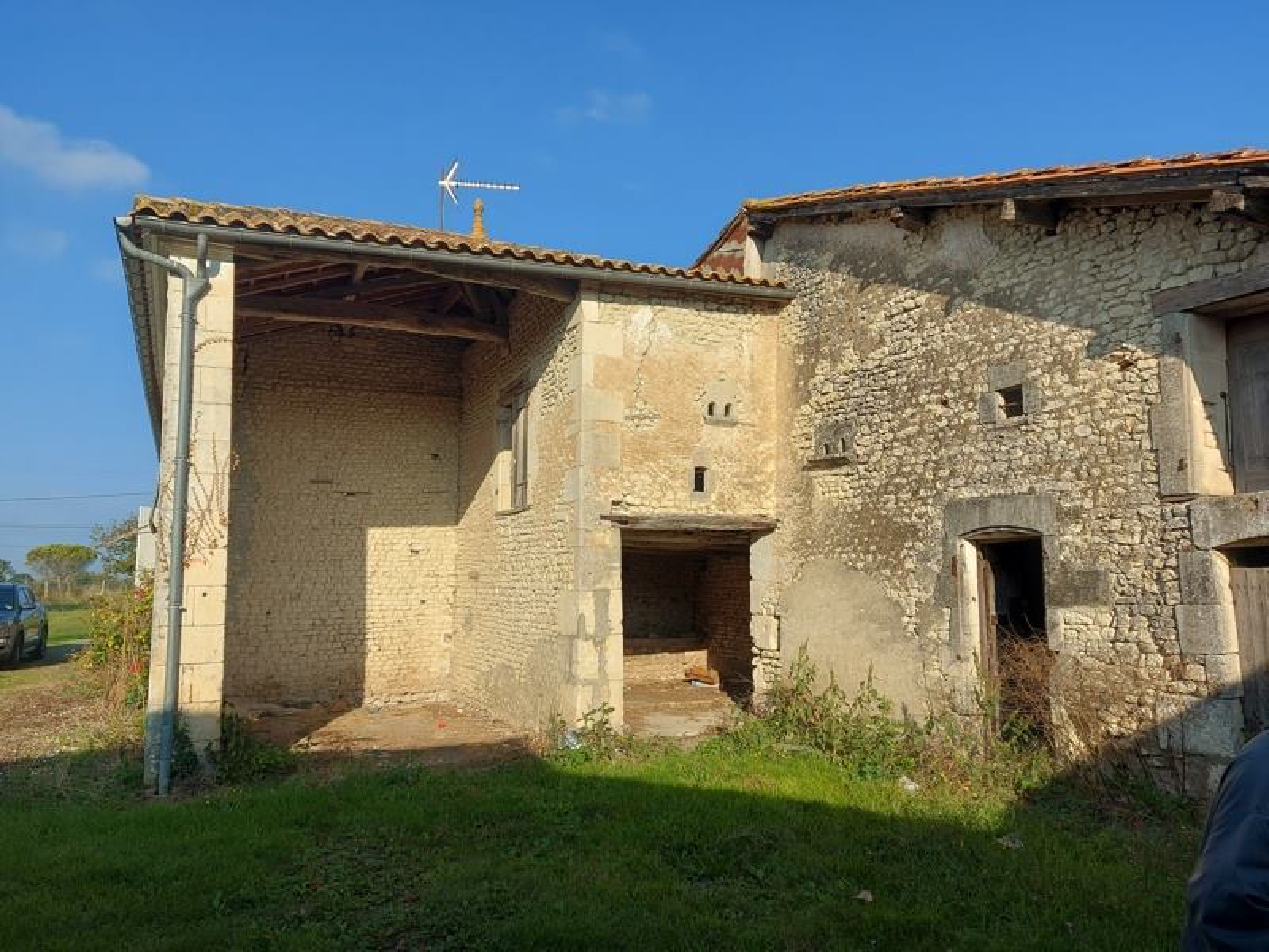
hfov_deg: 71.6
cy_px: 476
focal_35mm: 24
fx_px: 880
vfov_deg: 56.8
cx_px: 634
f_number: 1.8
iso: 32
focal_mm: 5.23
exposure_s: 1/1361
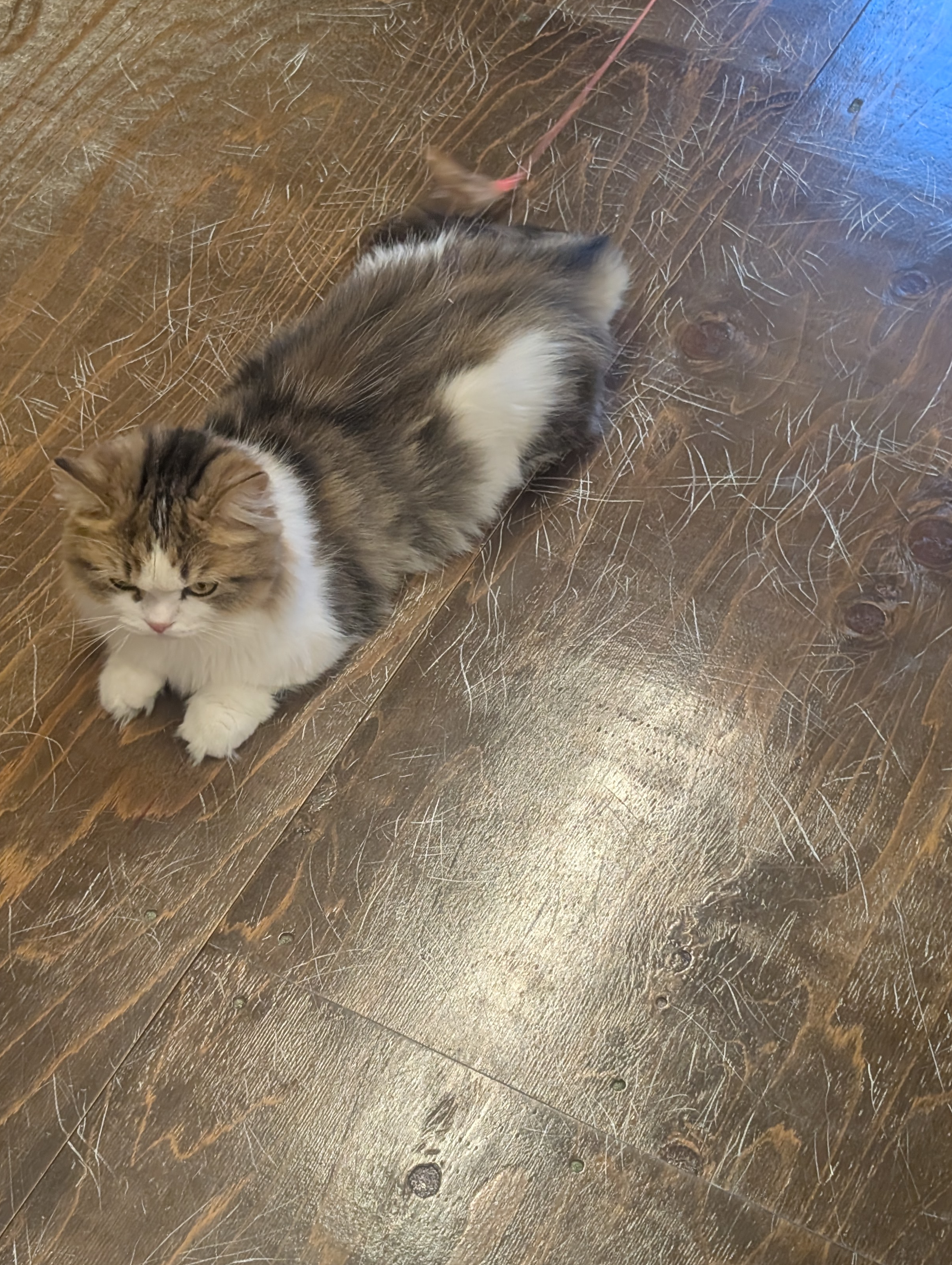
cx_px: 359
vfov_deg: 31.1
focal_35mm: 62
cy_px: 577
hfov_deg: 23.6
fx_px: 2268
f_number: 1.68
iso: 170
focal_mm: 6.9
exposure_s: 1/71.6
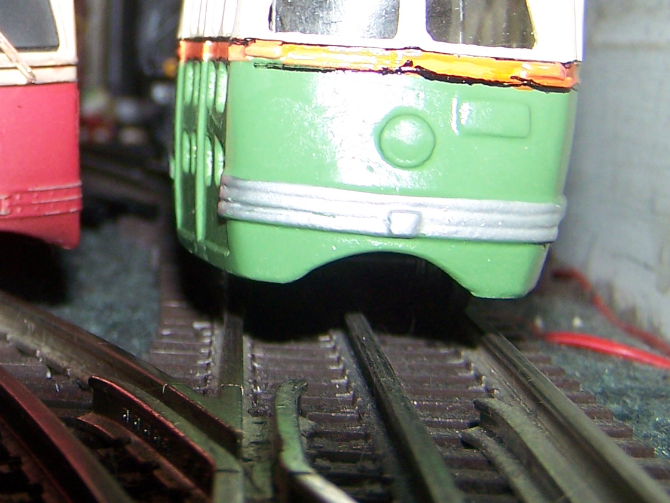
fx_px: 1859
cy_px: 32
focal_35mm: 96
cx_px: -32
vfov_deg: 15.2
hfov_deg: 19.7
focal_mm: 6.3
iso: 80
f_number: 2.8
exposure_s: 1/60
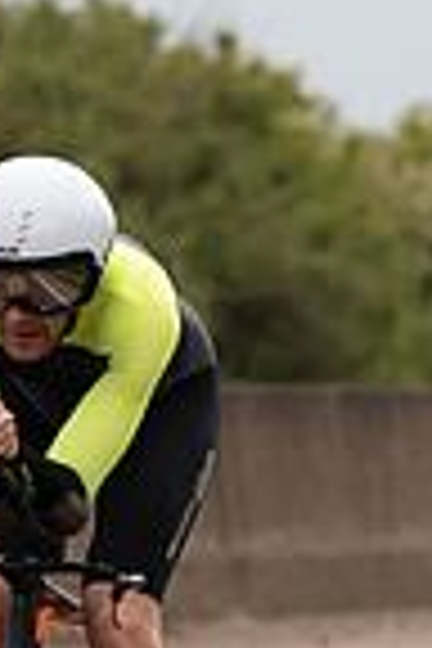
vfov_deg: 2.3
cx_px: 85
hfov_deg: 1.5
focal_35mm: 898
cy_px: 438
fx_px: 16163
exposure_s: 1/800
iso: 125
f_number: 4
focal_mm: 144
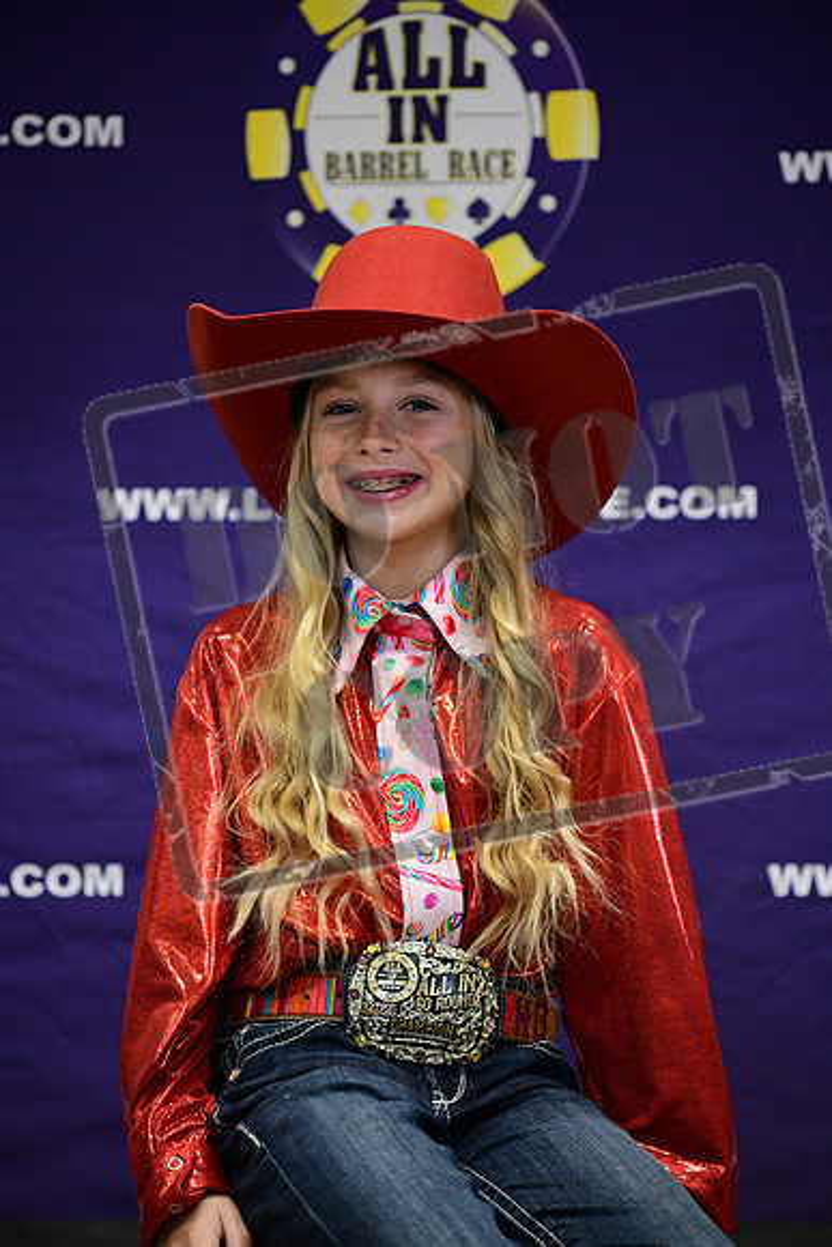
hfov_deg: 11.8
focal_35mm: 116
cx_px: 416
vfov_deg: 17.6
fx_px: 4019
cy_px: 624
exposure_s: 1/250
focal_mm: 116
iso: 2500
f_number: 4.2
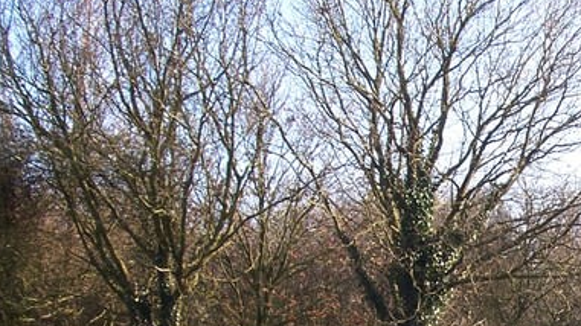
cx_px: 584
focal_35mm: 96
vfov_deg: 12.4
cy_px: 363
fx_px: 1478
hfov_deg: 21.4
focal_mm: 7.2
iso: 80
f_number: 2.8
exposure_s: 1/350
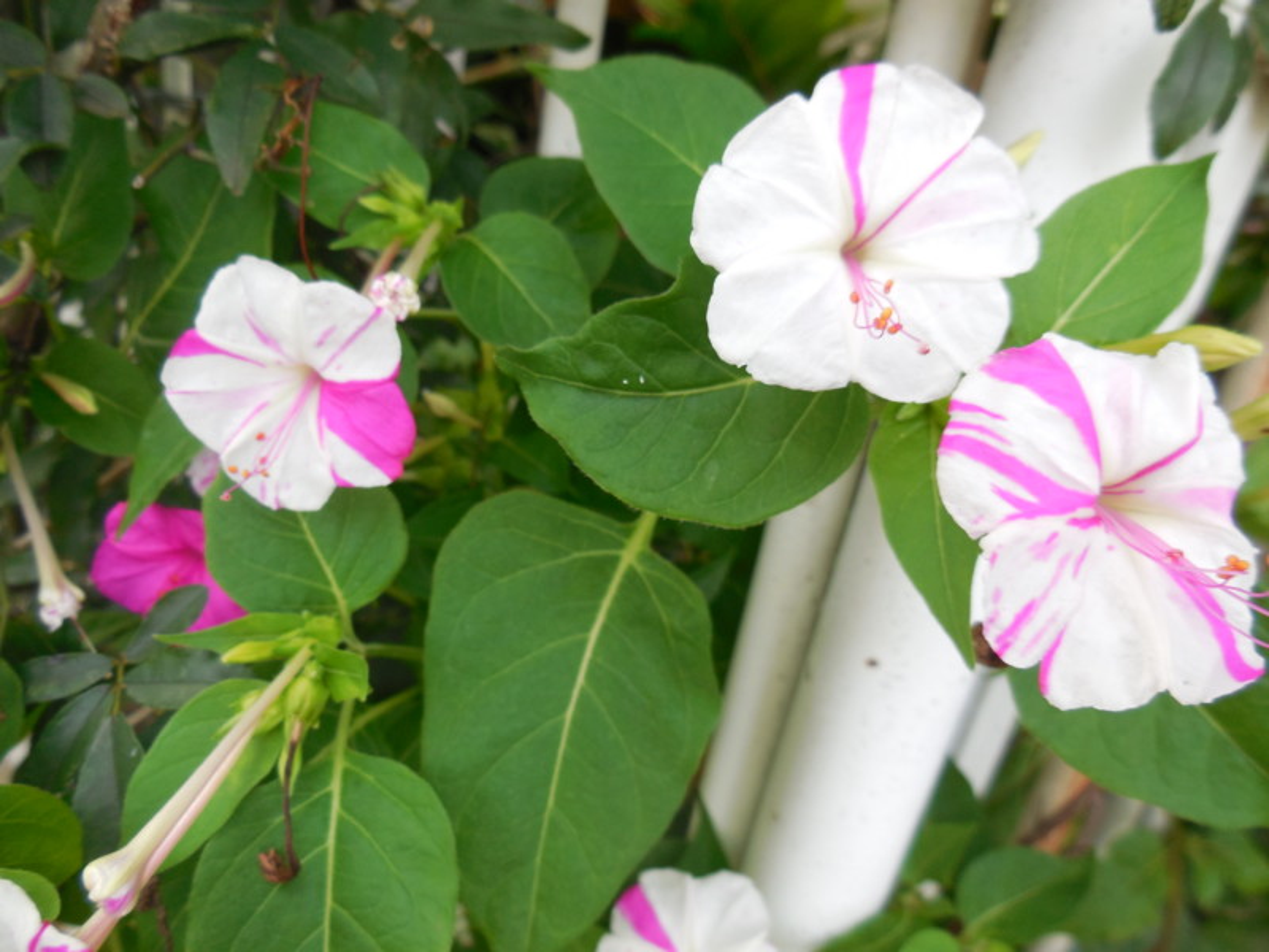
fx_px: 916
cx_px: 634
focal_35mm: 25
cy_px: 476
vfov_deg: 54.9
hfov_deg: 69.4
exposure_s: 1/40
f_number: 3.1
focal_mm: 4.5
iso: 125
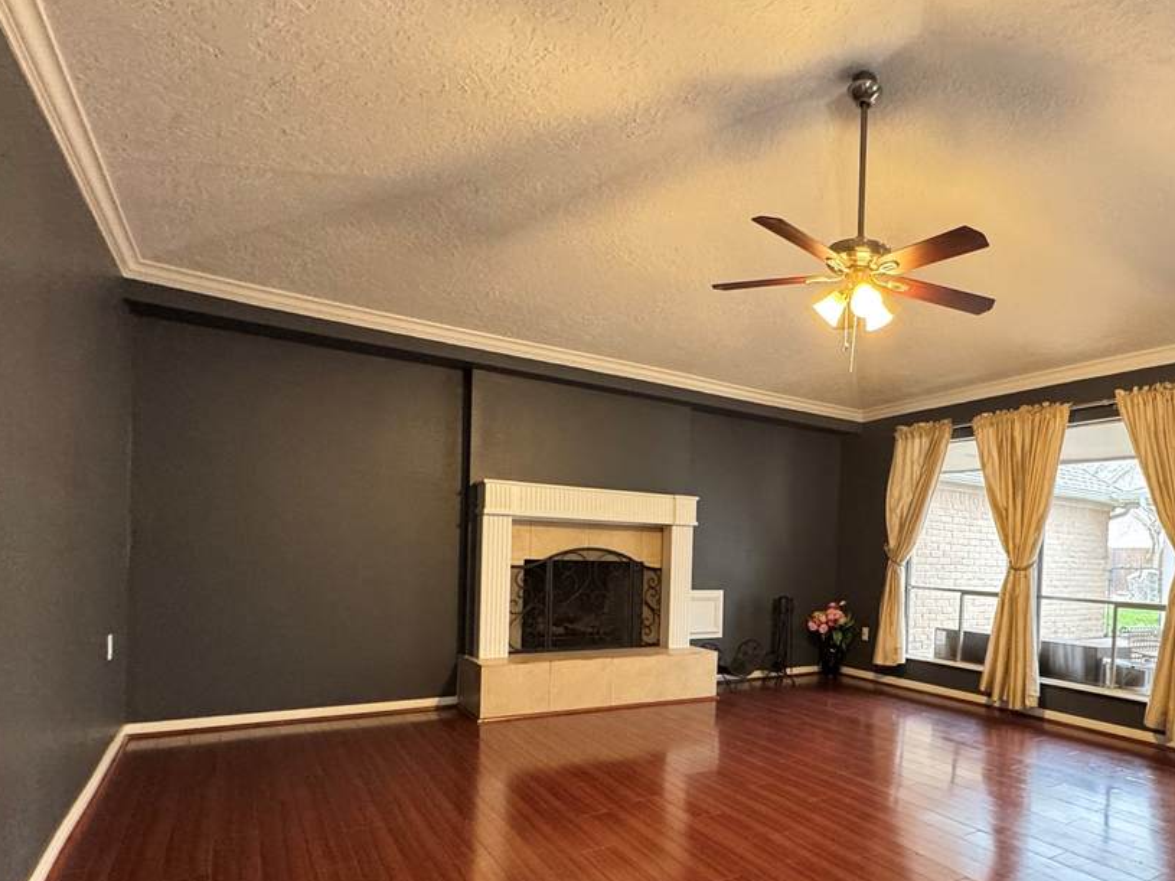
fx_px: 747
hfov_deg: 72.7
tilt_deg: -1.1
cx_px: 835
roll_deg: -0.7
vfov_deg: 60.0
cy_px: 568
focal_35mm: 22
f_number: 2.2
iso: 500
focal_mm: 2.22
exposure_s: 1/60
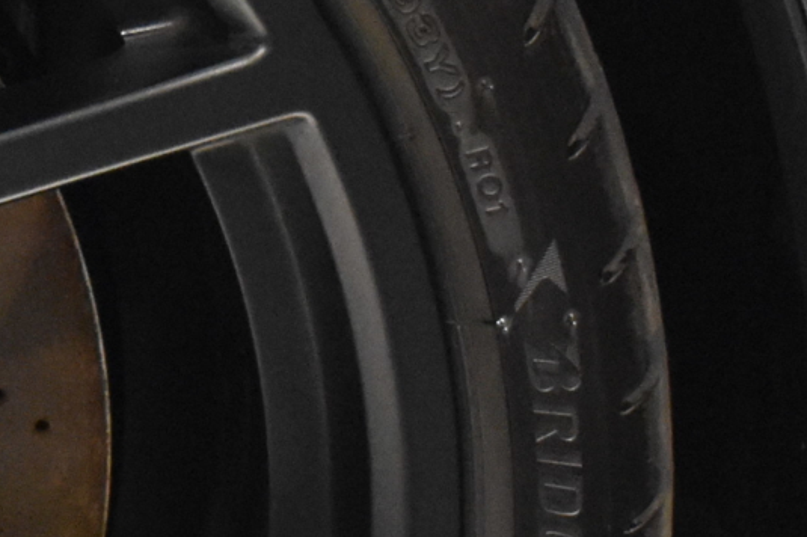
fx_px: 6116
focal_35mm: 273
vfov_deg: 5.0
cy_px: 473
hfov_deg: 7.4
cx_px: -549
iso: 4000
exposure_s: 1/60
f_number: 4.8
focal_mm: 38
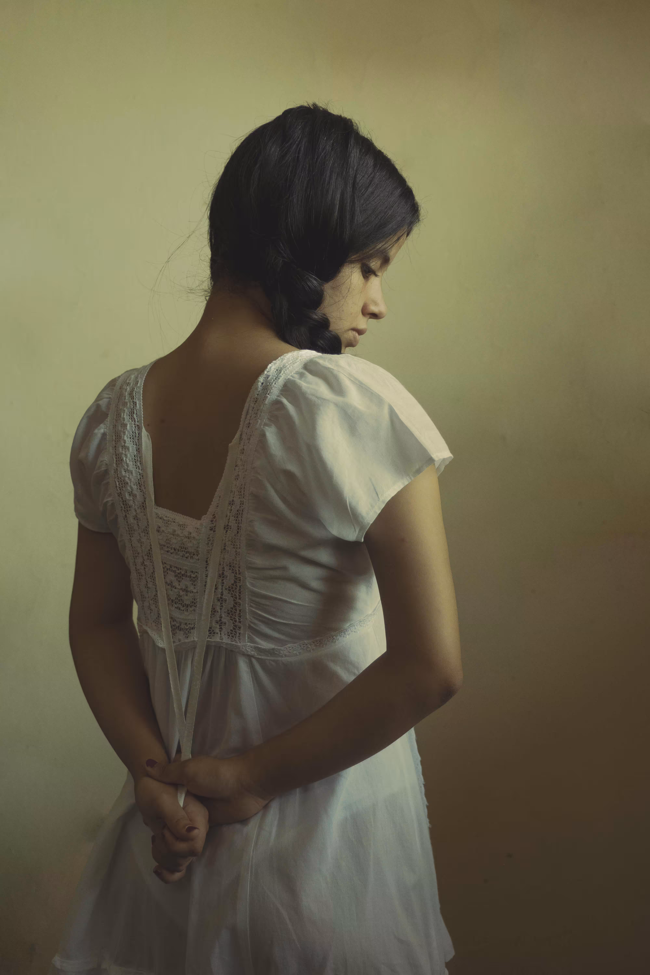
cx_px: 325
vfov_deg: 54.4
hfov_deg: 37.9
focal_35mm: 35
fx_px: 948
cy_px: 488
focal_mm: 23.4
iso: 500
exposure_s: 1/125
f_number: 2.8
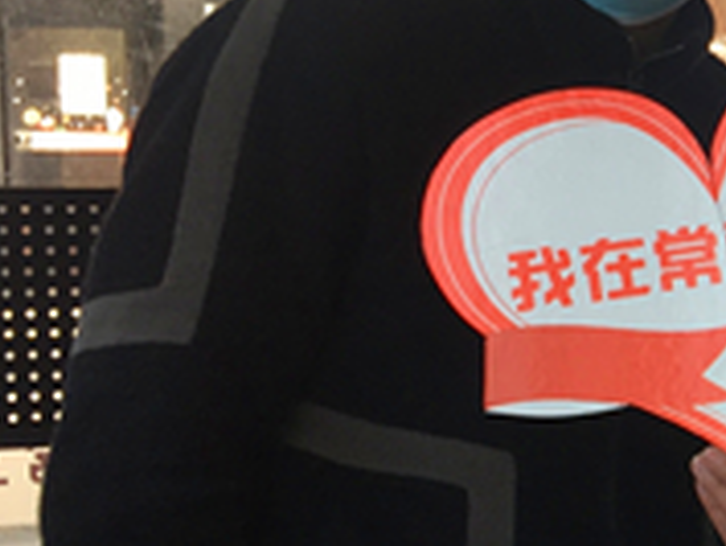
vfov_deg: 11.3
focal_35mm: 131
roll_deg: +0.0
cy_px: 493
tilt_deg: -5.8
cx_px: 1456
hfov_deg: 13.0
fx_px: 2749
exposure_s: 1/167
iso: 25
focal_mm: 4.15
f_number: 2.2
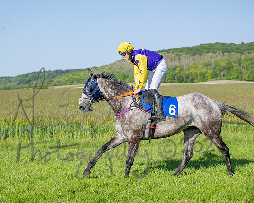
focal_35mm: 79
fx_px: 593
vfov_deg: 19.4
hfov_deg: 24.2
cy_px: 101
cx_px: 127
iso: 200
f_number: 4
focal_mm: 70
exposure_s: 1/1600
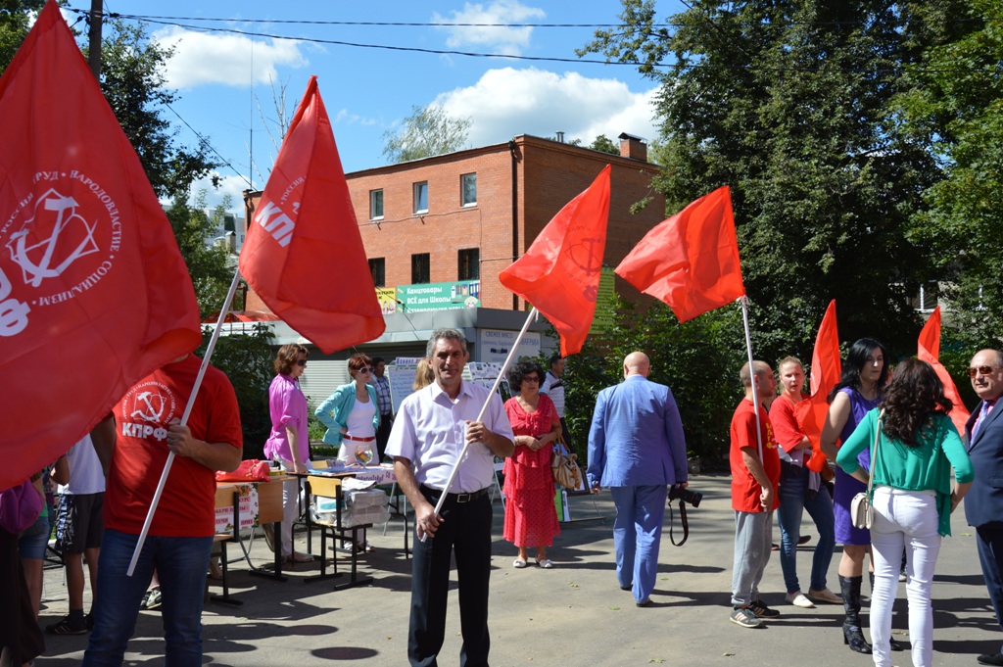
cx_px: 502
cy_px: 334
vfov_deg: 36.8
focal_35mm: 36
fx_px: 1002
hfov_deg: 53.2
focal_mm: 24
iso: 100
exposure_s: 1/250
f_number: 8
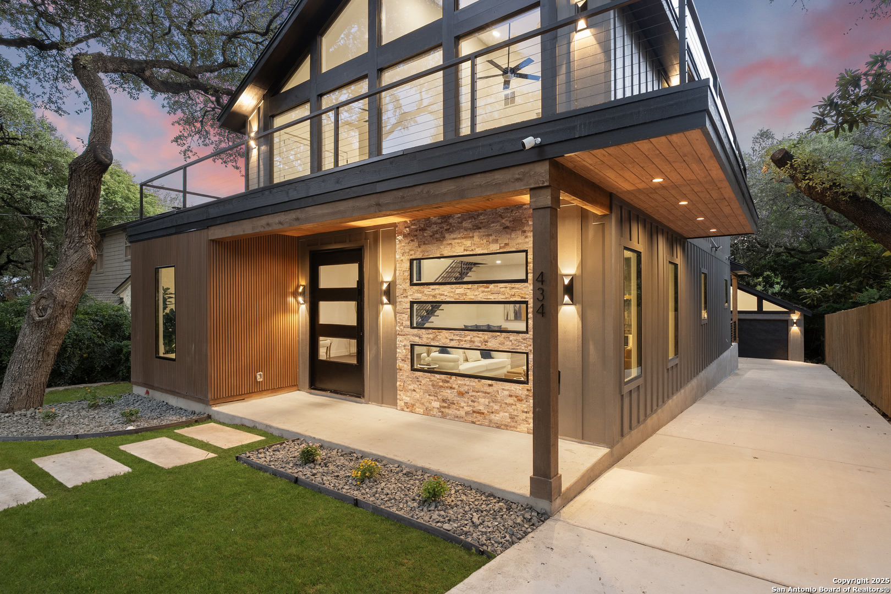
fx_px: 458
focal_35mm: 18
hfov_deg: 88.4
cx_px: 446
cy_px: 297
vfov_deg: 65.9
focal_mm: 18.5
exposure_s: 1/1.67
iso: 800
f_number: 8
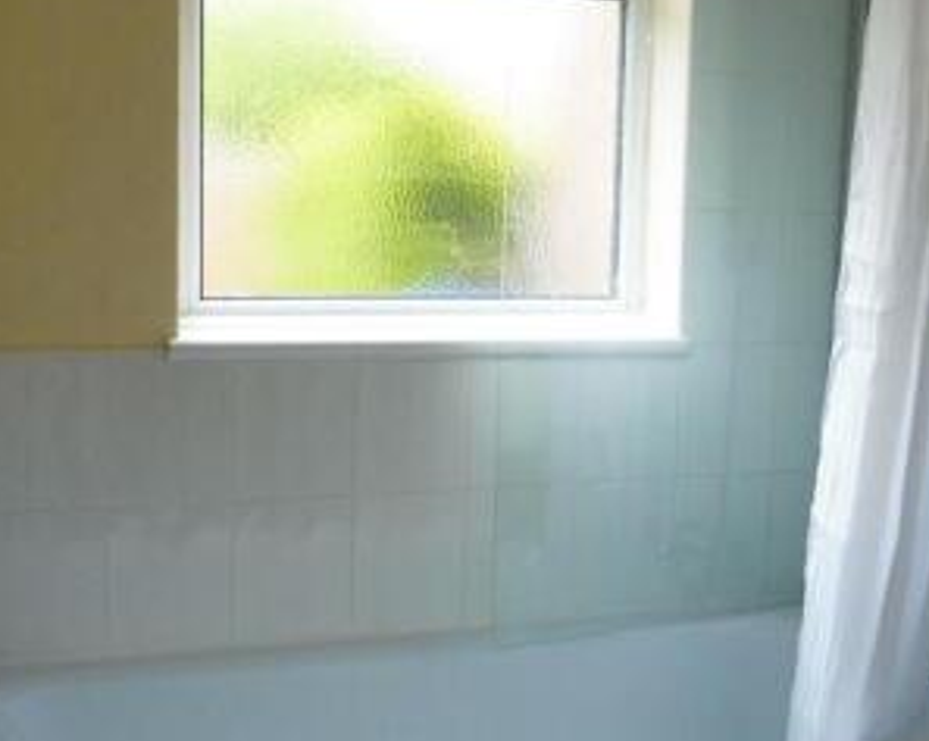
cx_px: 586
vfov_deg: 32.6
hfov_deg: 40.1
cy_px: 299
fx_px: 1264
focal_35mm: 46
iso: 200
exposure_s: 1/60
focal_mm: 4.3
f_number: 3.3
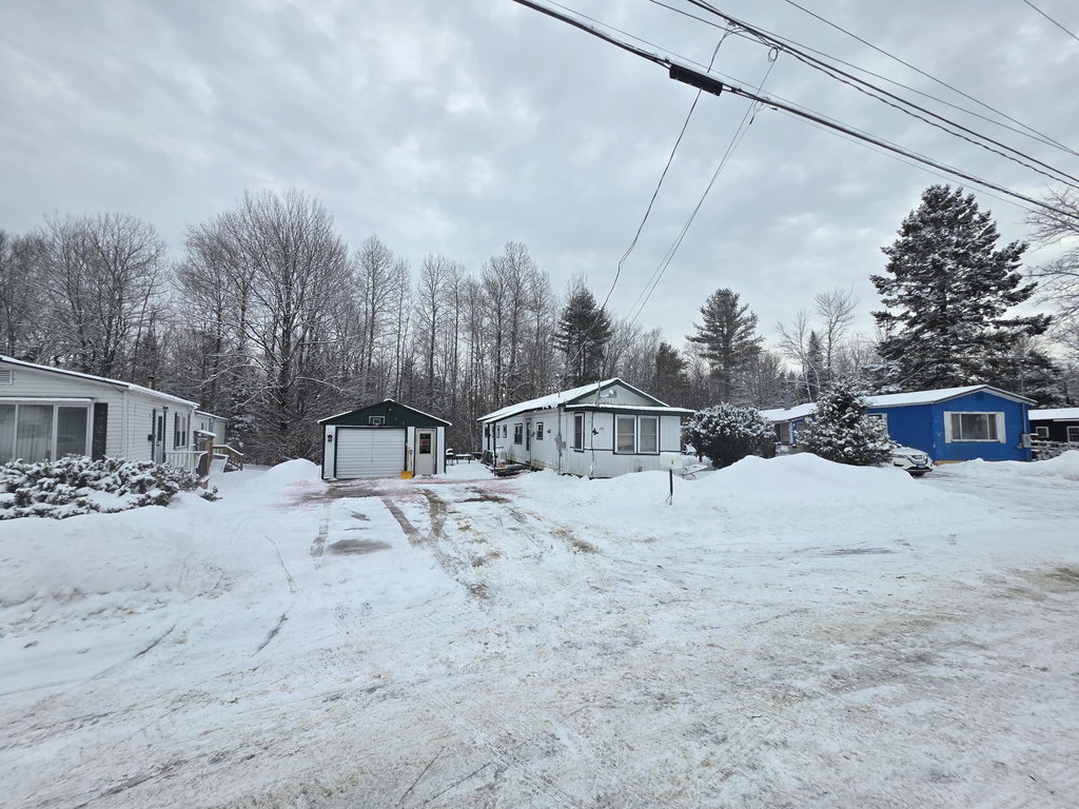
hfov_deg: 106.2
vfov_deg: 89.9
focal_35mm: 13
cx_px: 540
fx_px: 405
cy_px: 404
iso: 40
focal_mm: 2.2
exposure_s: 1/1449
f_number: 1.9
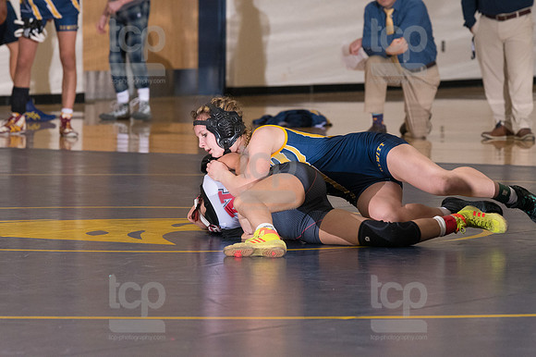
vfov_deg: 5.2
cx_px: 268
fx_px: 3899
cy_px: 178
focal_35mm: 262
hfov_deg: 7.9
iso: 2000
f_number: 5.6
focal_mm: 175
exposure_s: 1/250
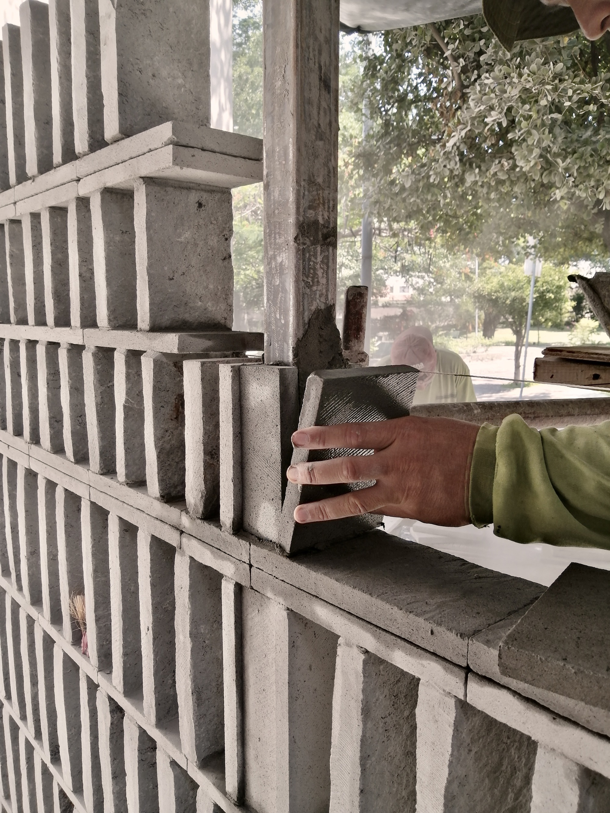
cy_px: 406
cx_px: 305
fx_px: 634
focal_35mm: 27
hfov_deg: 51.4
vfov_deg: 65.3
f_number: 1.8
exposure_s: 1/173
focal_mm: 3.62
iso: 50
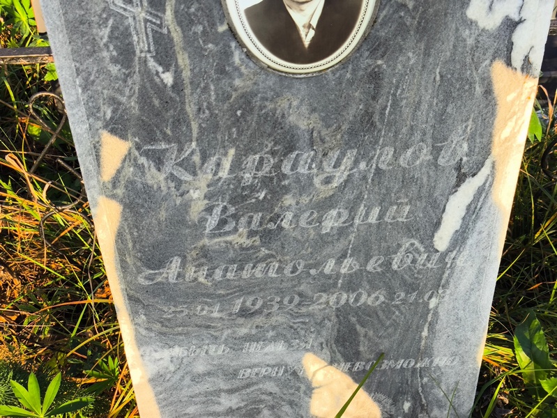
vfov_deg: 29.1
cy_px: 209
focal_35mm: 50
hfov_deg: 38.2
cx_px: 278
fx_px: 805
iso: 50
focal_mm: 4.71
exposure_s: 1/421
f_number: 1.7
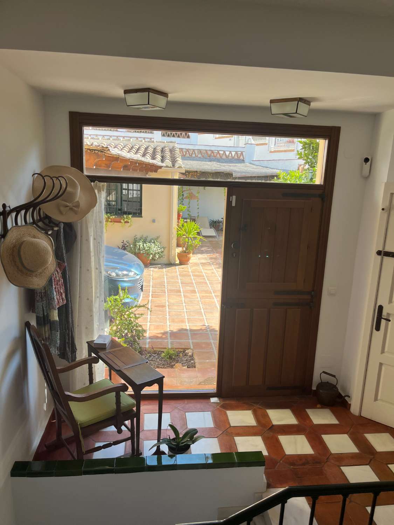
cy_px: 262
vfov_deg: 67.3
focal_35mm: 26
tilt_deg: -12.1
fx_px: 395
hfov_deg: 53.1
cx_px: 197
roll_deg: -2.8
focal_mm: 5.1
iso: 50
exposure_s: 1/326
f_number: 1.6
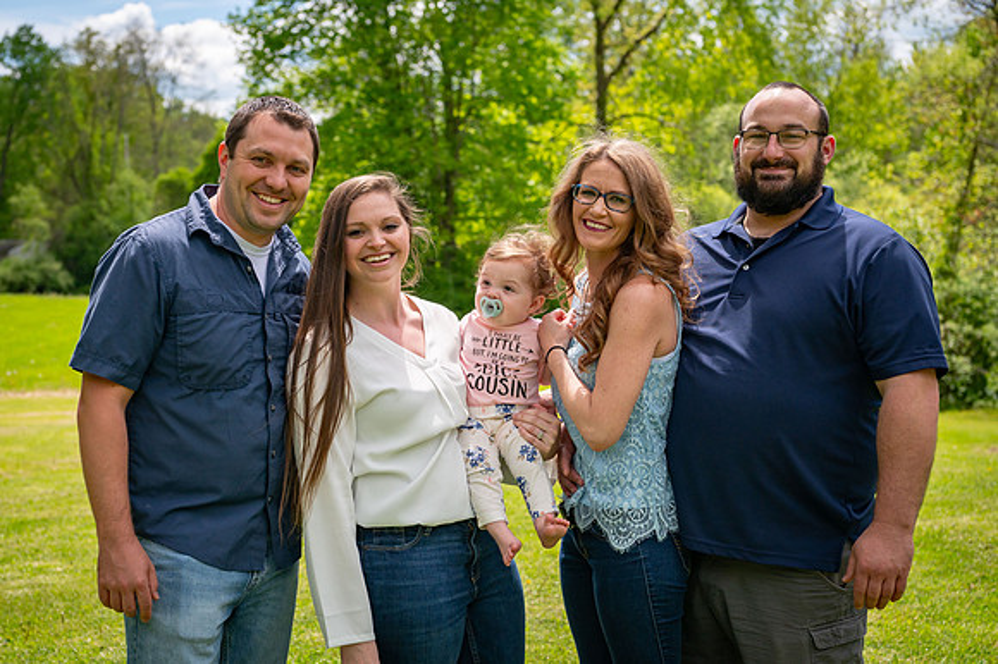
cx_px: 468
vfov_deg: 23.0
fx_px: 1634
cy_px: 356
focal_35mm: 59
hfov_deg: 33.9
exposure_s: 1/3200
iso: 400
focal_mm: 55
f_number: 5
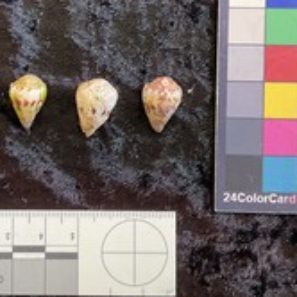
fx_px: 524
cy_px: 101
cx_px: 84
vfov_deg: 31.4
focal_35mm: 54
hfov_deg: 31.2
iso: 50
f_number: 1.8
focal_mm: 3
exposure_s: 1/60
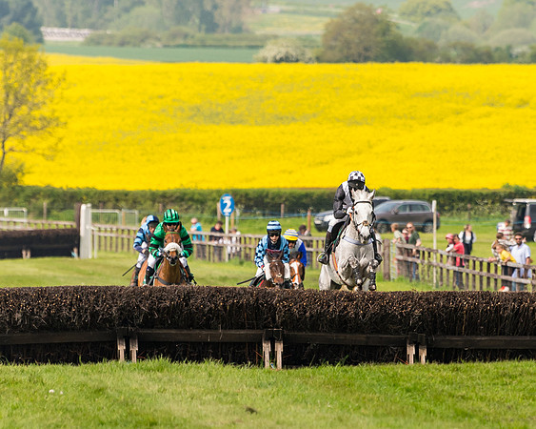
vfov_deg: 3.0
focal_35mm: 522
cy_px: 244
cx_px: 352
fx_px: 8281
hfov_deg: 3.7
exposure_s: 1/2500
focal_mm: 200
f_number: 4
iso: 400
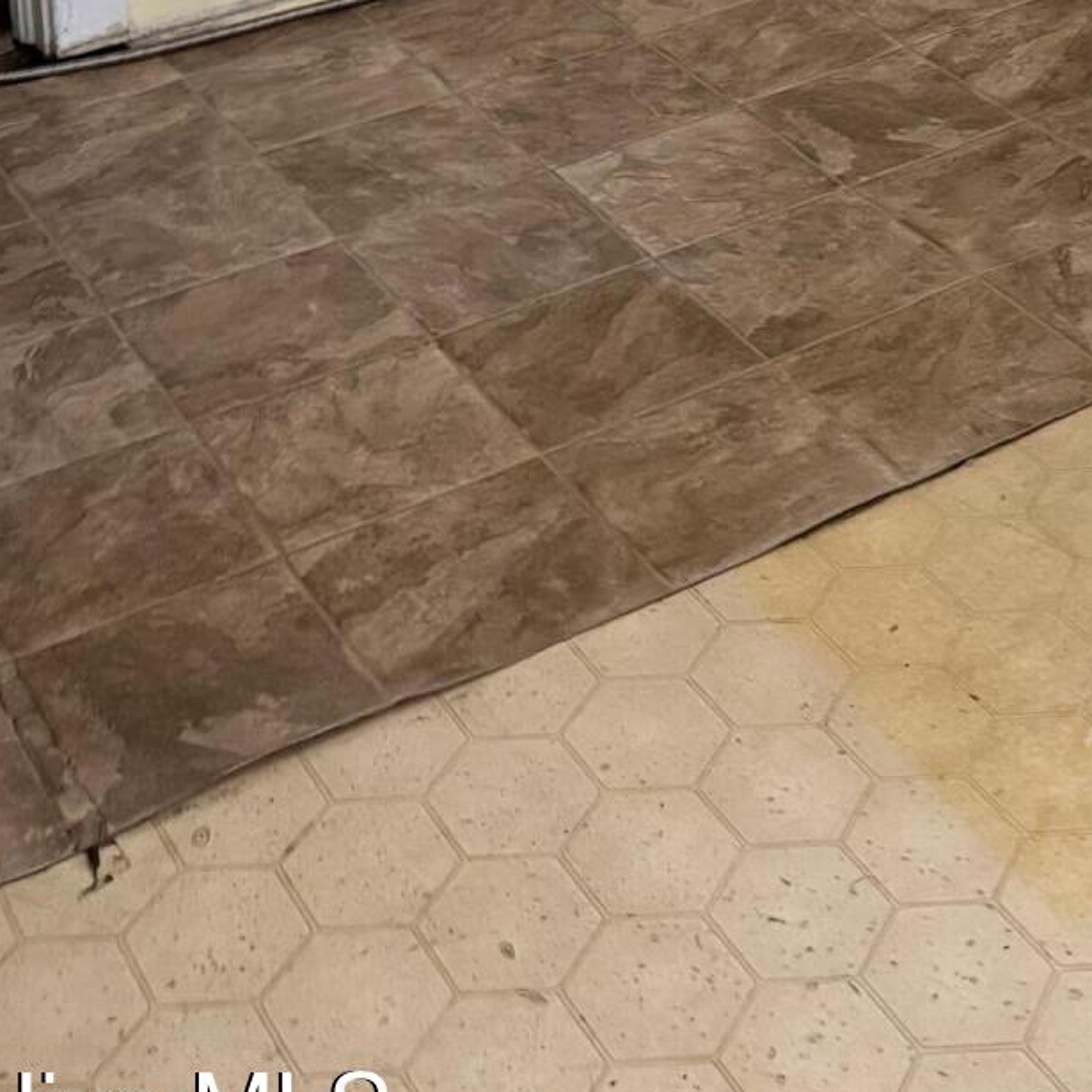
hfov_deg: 24.3
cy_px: -502
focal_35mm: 69
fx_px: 2463
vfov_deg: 21.4
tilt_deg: -10.4
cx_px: 966
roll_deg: -1.3
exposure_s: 1/60
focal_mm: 6.76
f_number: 1.78
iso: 500
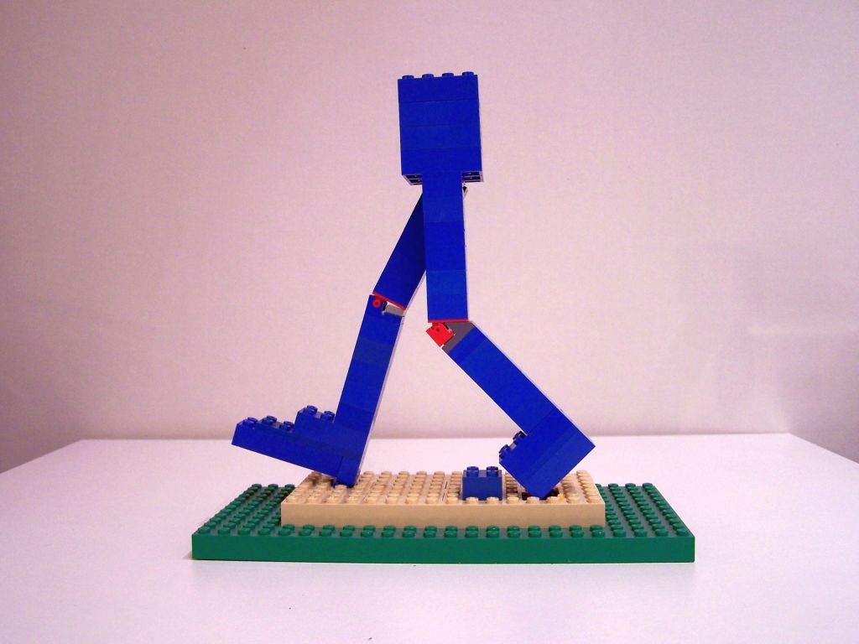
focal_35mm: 38
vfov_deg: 37.7
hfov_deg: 49.0
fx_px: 943
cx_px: 430
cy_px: 322
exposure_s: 1/4
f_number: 2.8
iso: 80
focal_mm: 6.3
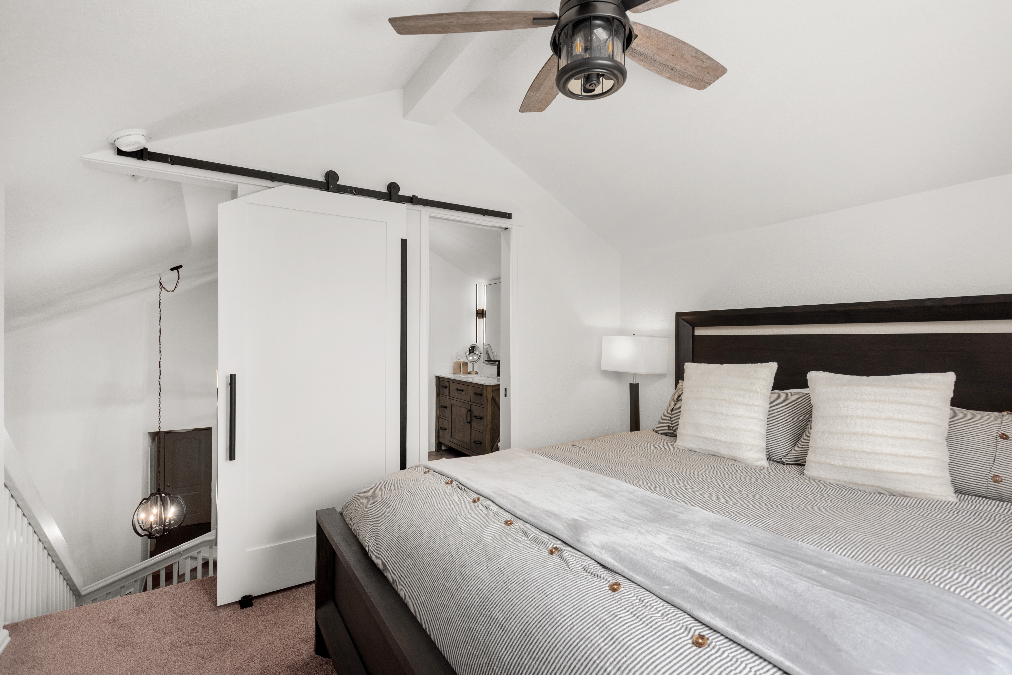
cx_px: 506
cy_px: 338
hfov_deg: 93.3
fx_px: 478
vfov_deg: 70.5
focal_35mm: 17
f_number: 7.1
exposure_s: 1/25
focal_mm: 17
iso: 400
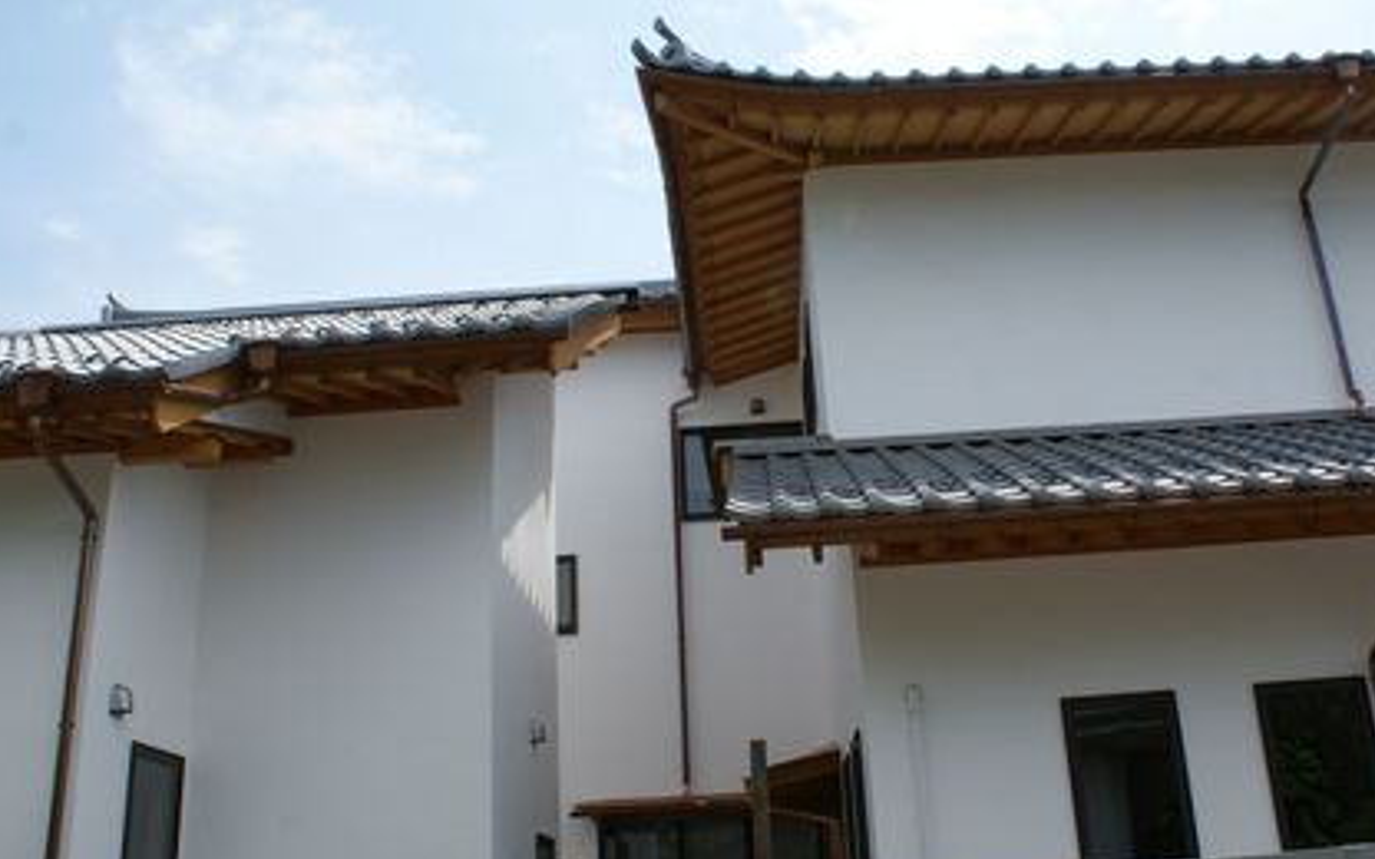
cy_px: 439
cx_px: 747
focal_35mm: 33
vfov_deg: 38.3
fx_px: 1237
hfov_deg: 58.1
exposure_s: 1/160
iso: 100
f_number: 10
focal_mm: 18
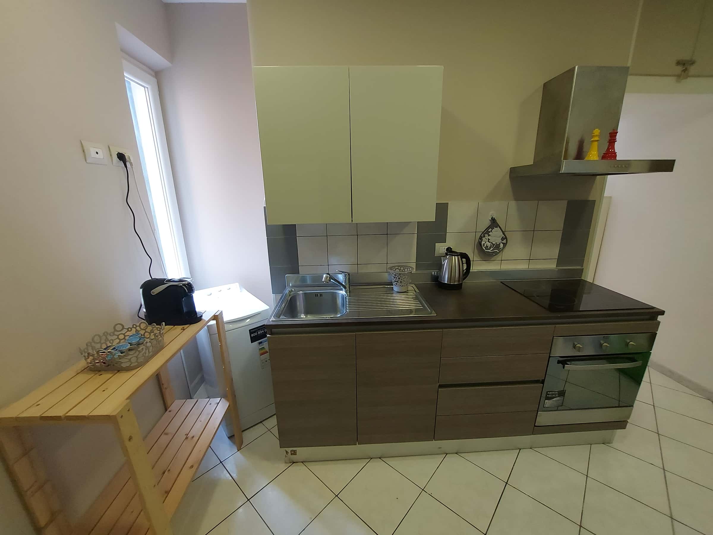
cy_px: 268
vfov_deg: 89.9
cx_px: 356
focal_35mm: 13
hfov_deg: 106.2
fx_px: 268
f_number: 2.2
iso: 250
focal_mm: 1.74
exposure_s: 1/50
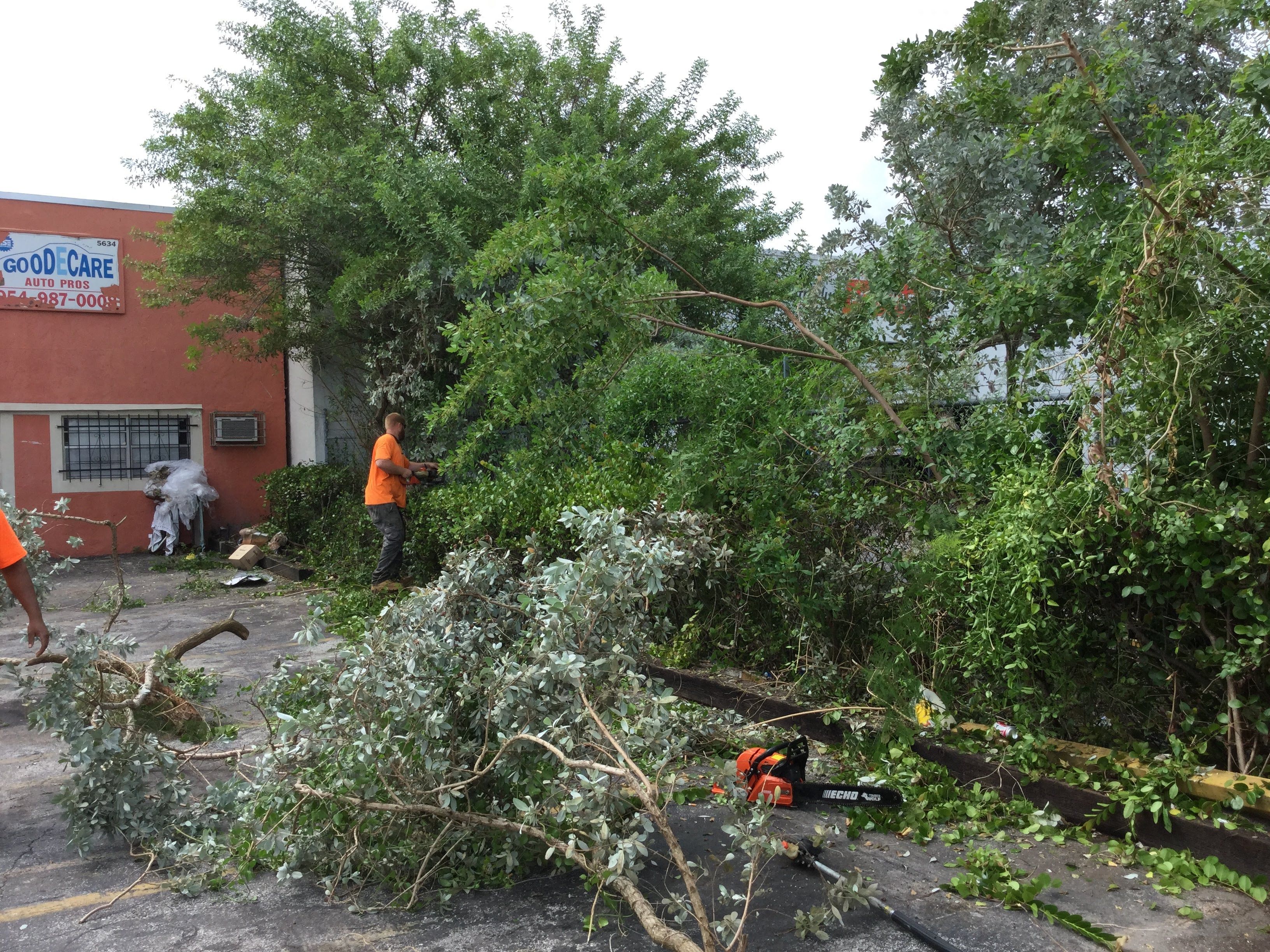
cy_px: 476
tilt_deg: -3.7
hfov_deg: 58.4
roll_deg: -0.5
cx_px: 635
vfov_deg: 45.4
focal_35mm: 31
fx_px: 1137
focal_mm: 3.3
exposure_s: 1/617
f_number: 2.4
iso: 25
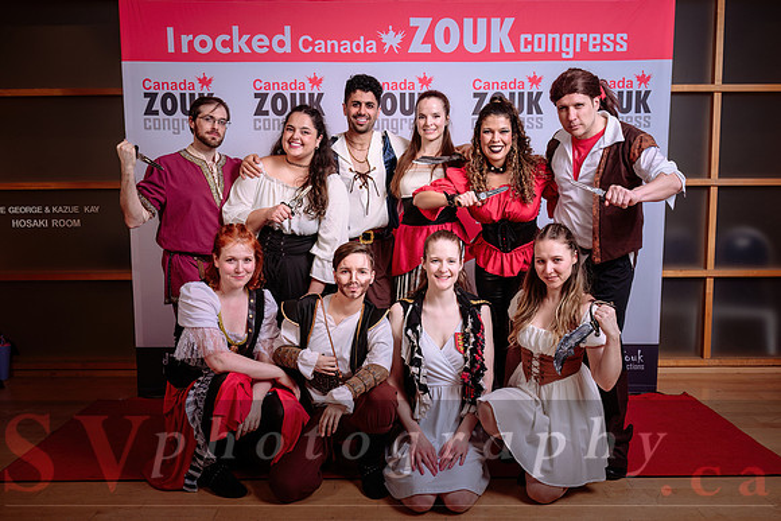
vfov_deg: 39.9
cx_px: 390
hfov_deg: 57.2
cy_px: 273
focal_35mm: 33
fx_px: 717
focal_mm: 31.5
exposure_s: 1/125
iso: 100
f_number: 5.6
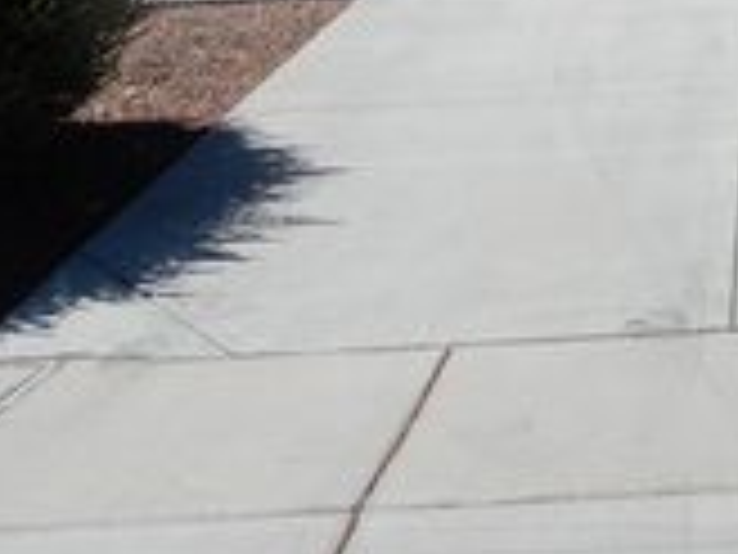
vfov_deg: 18.0
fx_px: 1556
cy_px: -272
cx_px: 670
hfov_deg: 25.8
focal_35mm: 73
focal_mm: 4.3
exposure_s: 1/1600
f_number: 3.4
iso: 80
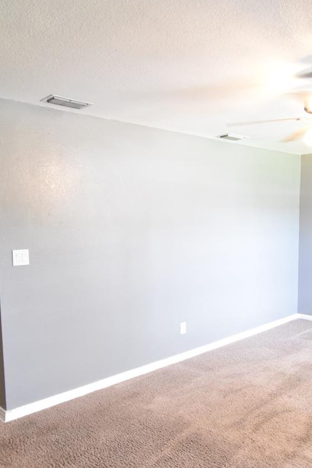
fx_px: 377
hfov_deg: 44.7
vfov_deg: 63.6
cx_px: 188
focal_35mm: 29
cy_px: 250
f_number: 3.5
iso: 2000
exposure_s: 1/60
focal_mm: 10
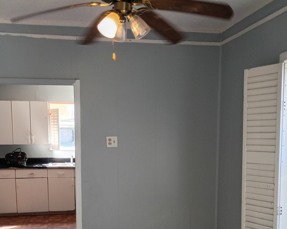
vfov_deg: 31.9
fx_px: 391
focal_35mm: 46
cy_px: 183
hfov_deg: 40.3
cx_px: 144
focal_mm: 4.27
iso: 335
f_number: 1.8
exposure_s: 1/60
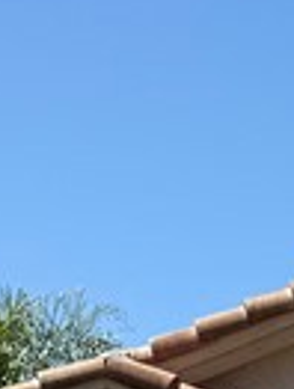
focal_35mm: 187
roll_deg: +0.2
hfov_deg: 7.1
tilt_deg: +0.1
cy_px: 763
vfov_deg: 9.8
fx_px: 2107
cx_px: 903
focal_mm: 6.76
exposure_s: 1/4673
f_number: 1.78
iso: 80
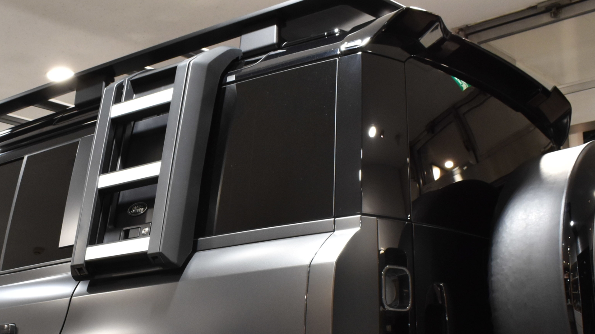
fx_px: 962
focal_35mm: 61
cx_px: 153
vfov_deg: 19.0
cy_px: 356
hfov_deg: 33.7
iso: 1400
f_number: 8
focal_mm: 20
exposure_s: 1/30
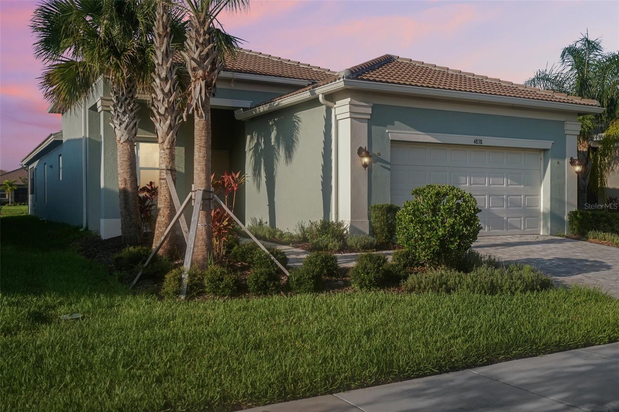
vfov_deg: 37.8
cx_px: 310
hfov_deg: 54.4
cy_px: 206
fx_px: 602
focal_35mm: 35
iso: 400
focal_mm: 35
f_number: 4
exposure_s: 1/1000
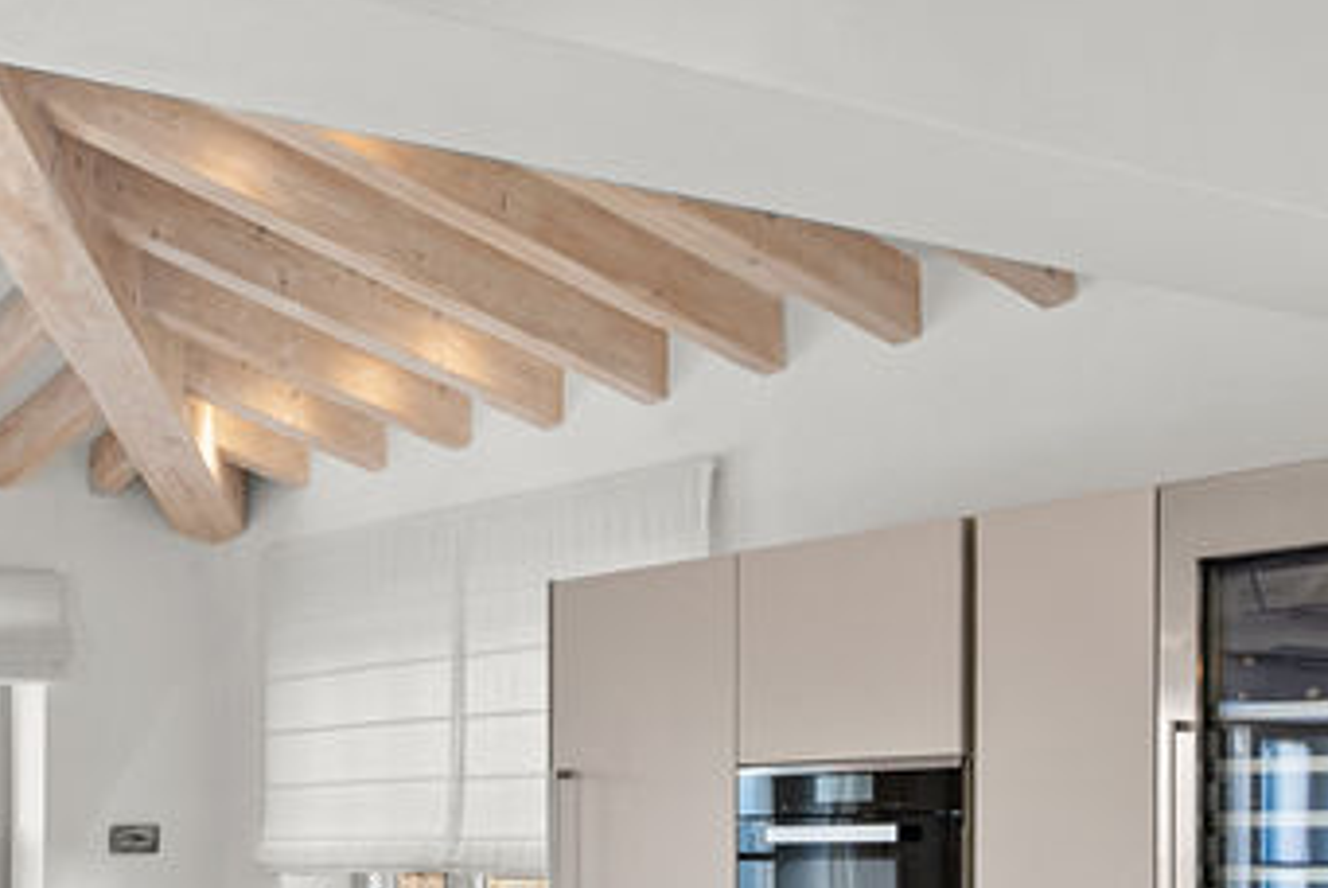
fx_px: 2104
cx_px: -39
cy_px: 958
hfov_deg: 31.9
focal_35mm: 57
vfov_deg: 22.6
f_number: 3.2
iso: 320
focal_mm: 19
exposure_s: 1/30
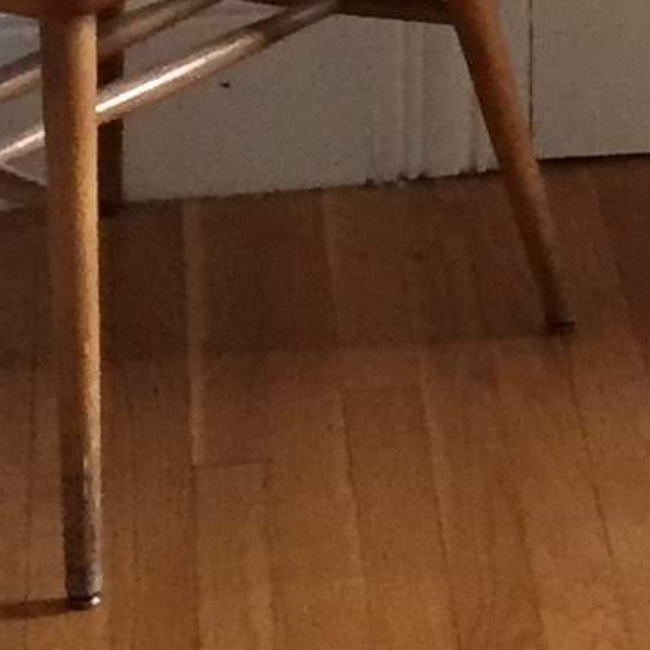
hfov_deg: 7.7
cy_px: -976
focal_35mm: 223
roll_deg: -0.4
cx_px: 1031
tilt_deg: -9.2
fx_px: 4737
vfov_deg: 7.3
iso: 160
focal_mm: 4.15
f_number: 2.2
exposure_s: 1/30
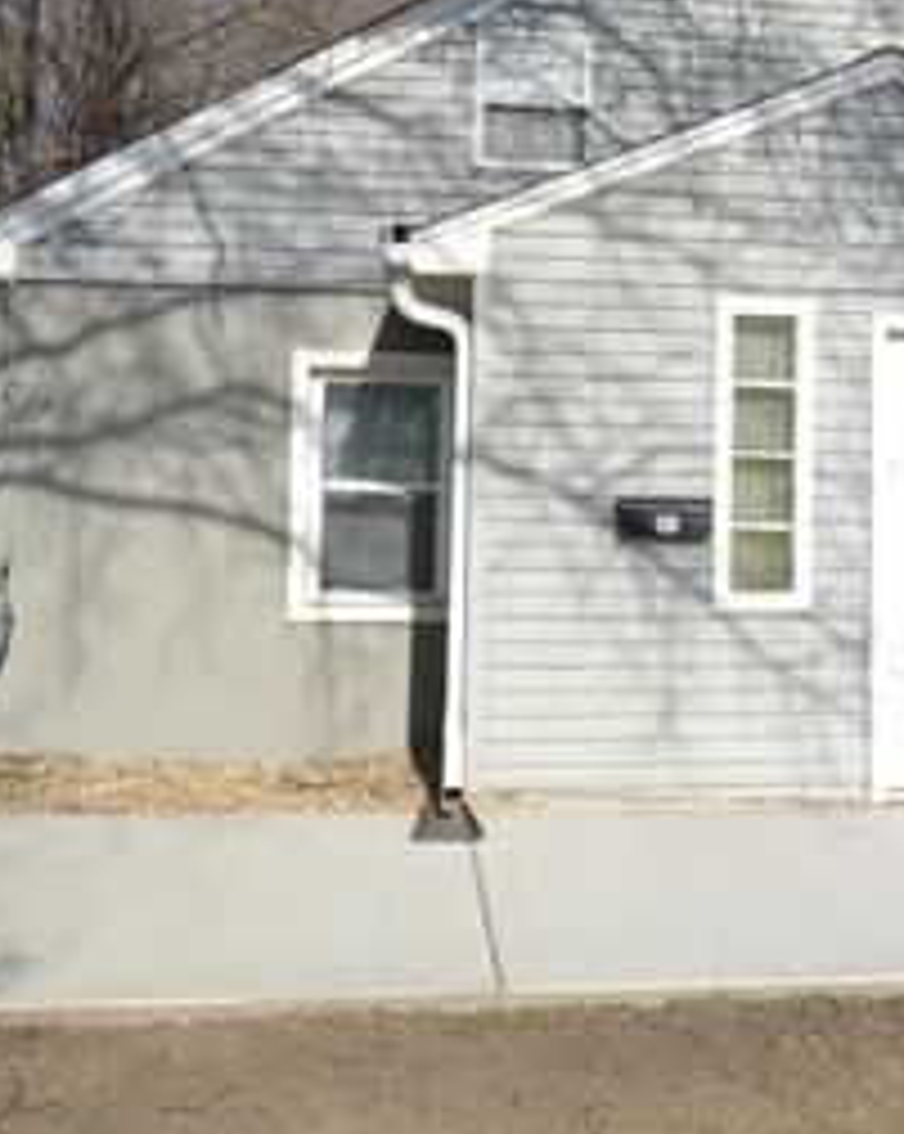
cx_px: 666
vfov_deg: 43.5
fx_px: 1405
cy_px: 416
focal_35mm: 42
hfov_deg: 35.0
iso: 100
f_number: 8
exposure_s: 1/250
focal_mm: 15
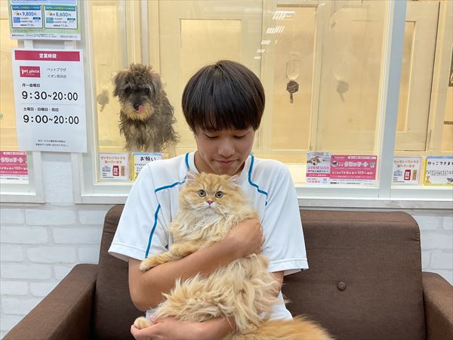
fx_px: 380
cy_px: 170
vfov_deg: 48.2
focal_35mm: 29
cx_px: 226
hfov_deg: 61.7
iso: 64
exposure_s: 1/120
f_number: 1.8
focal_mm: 3
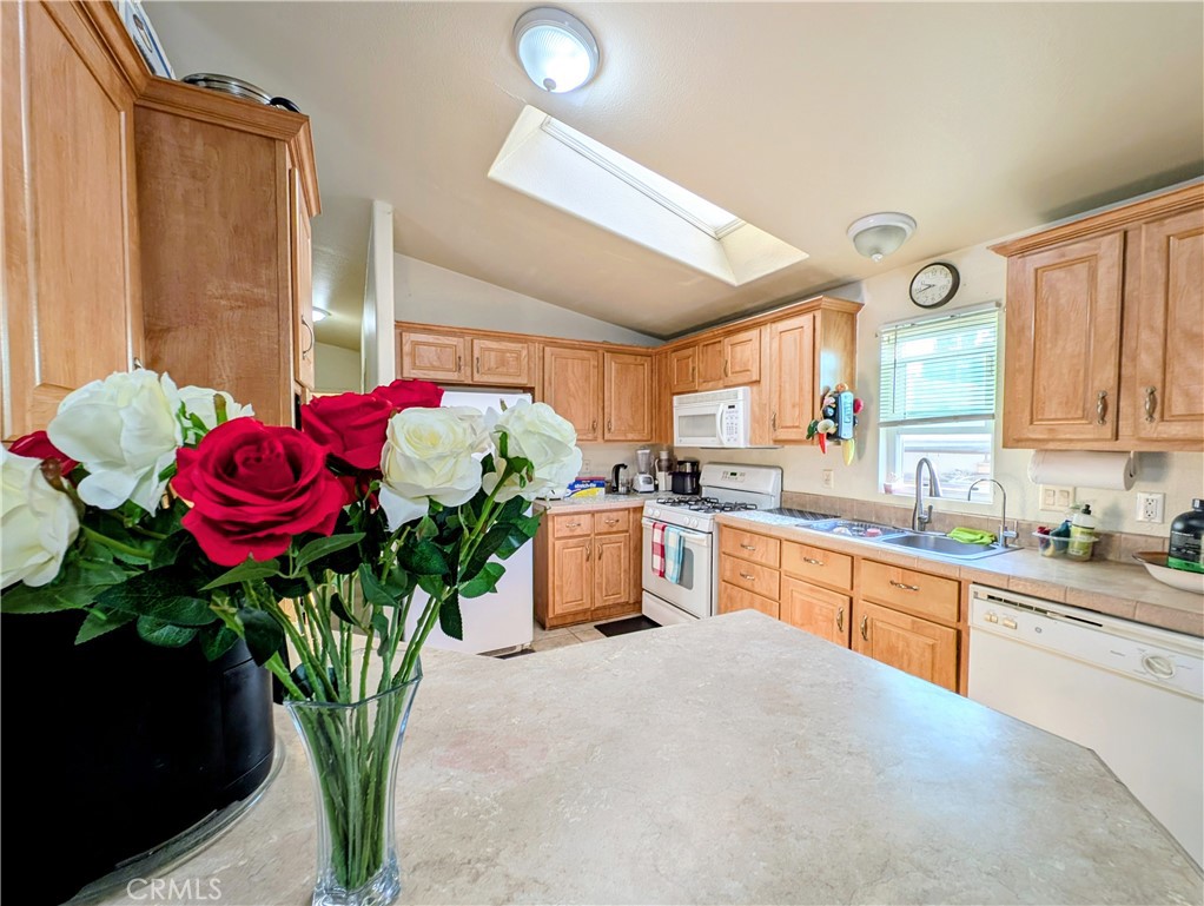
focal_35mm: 12
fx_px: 418
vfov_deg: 94.6
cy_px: 453
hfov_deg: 110.5
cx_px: 602
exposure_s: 1/120
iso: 62
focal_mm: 2.23
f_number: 1.95
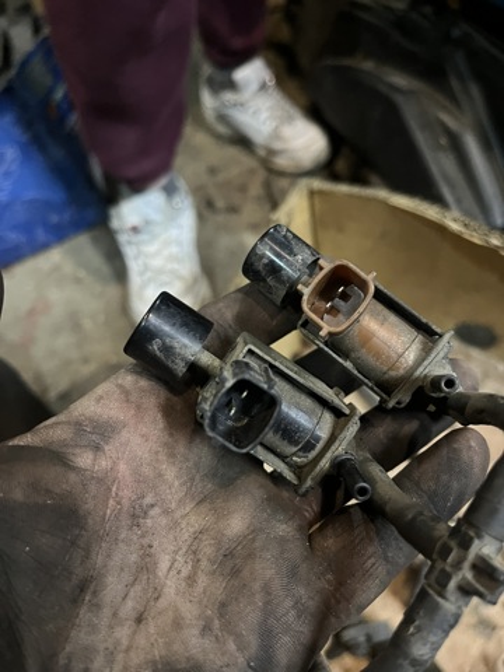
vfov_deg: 67.3
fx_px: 505
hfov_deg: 53.1
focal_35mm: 26
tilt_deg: -59.8
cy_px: 336
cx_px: 252
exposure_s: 1/25
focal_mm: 5.1
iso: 640
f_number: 1.6
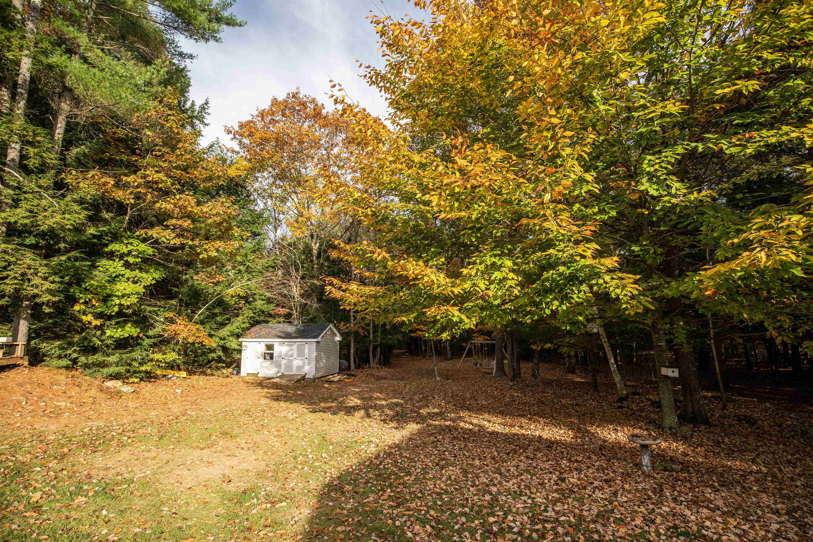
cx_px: 406
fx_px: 361
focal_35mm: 16
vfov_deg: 73.7
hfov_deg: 96.7
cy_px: 271
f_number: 5.6
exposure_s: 1/60
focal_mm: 16
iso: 100
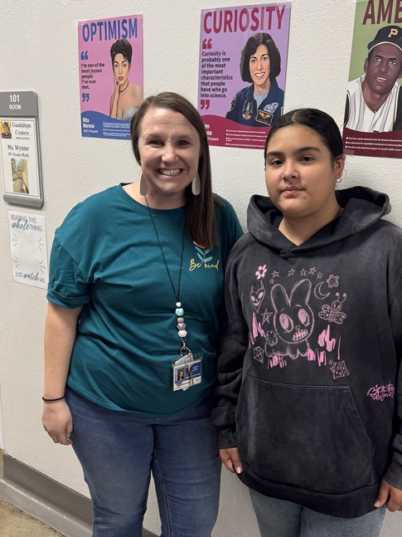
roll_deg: -1.6
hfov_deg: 37.7
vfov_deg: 48.9
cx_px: 220
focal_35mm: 38
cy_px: 300
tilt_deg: -16.2
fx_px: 589
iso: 200
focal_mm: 6.76
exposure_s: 1/120
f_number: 1.78
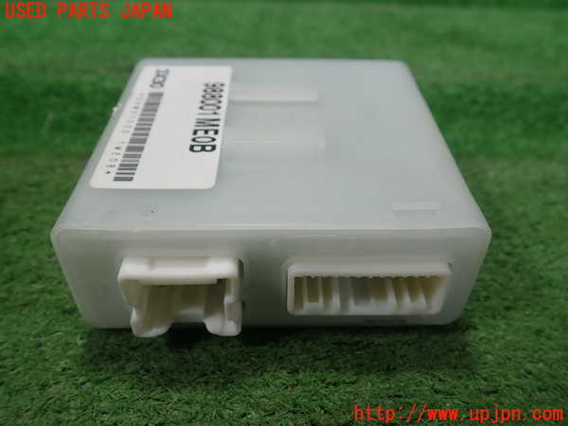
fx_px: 492
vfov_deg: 46.8
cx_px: 284
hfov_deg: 60.0
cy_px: 213
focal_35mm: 30
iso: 125
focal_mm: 5.5
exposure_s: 1/125
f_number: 2.3
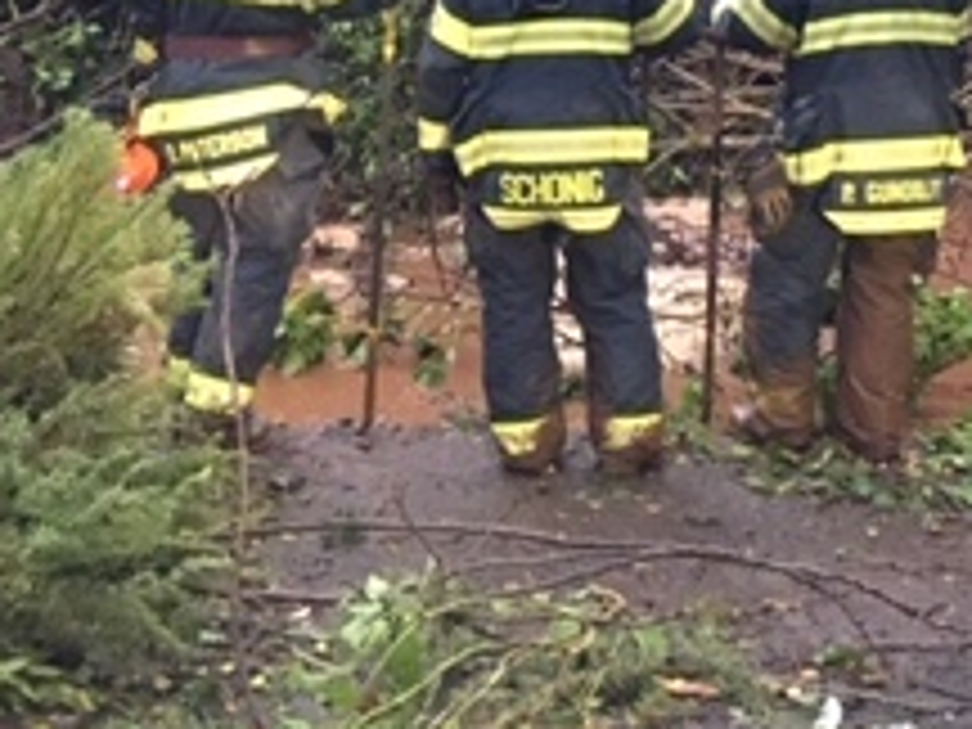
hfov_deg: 22.7
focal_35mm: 86
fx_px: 2415
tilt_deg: -2.8
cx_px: 585
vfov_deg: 16.2
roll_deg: -1.1
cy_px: -252
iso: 200
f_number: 2.2
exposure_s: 1/30
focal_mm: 4.15
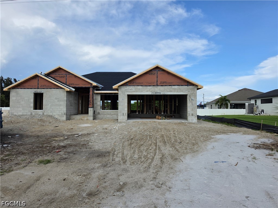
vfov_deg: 58.9
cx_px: 139
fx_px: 185
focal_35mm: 23
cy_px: 104
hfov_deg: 73.9
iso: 64
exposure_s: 1/7329
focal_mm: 6.5
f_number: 1.4
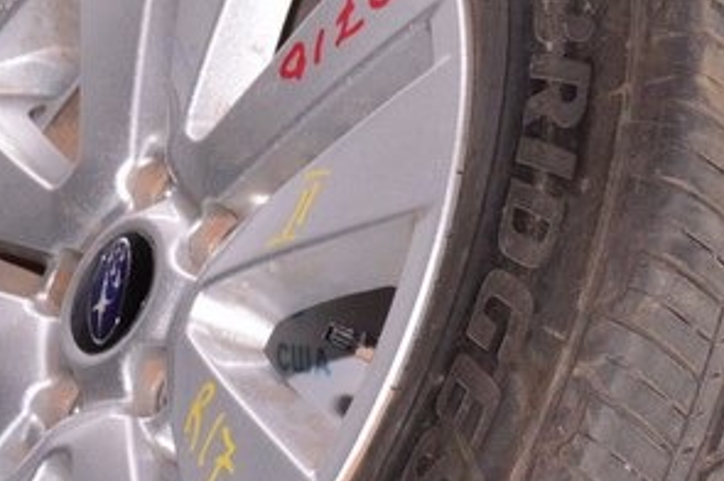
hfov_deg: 16.1
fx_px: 2511
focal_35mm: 125
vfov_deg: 10.9
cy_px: 401
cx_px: 687
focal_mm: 24
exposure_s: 1/160
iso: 1600
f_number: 8
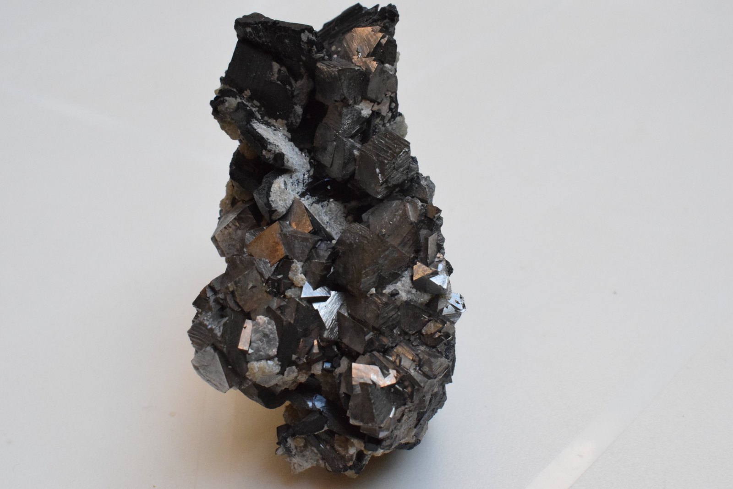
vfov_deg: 28.1
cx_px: 366
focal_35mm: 48
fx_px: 977
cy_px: 244
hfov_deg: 41.1
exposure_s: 1/50
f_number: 16
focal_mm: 32
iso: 4000
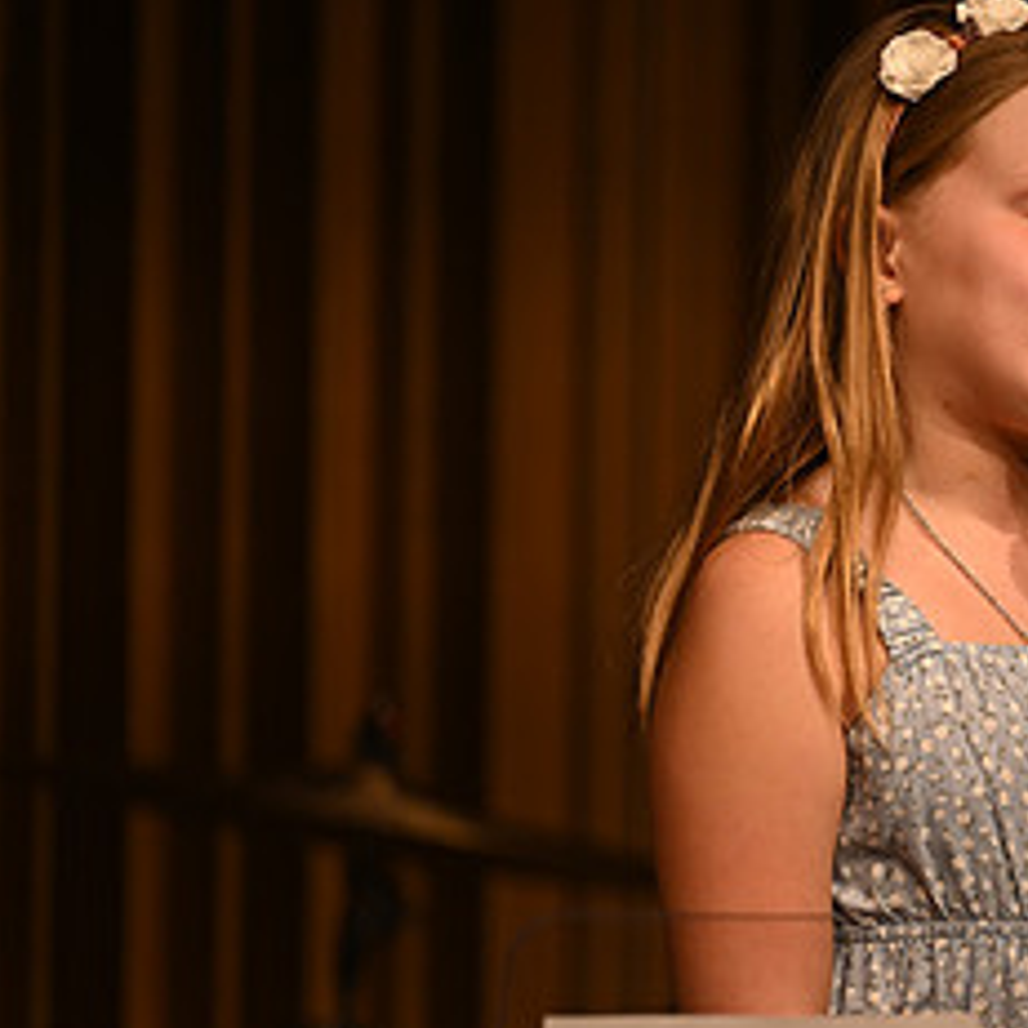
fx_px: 14347
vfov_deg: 4.1
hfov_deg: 4.1
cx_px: 1273
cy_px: 603
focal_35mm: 427
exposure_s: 1/400
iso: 800
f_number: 2.8
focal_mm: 200
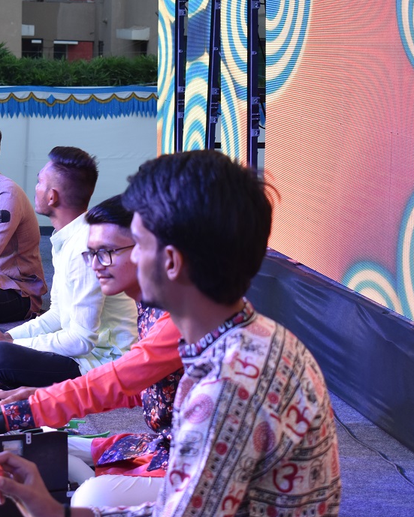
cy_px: 260
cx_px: 100
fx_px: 1578
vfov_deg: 18.6
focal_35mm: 103
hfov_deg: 14.9
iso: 400
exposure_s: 1/50
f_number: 5
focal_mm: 42
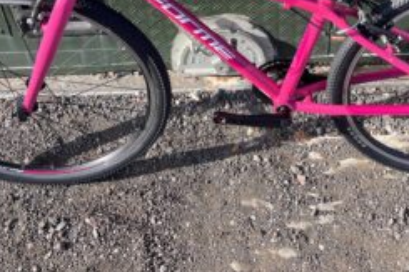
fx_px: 602
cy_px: -23
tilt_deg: -38.7
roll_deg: +1.7
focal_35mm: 53
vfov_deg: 23.9
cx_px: 250
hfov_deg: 37.4
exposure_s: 1/799
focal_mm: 5.1
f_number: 1.6
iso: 50
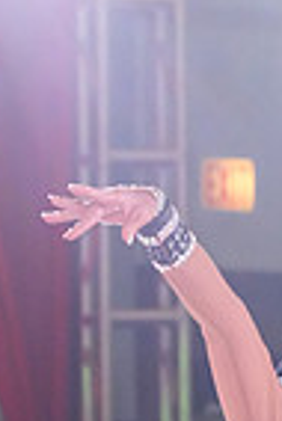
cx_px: 506
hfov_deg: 2.3
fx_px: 7126
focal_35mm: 608
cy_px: 753
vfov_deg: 3.4
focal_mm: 149
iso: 5000
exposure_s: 1/250
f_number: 5
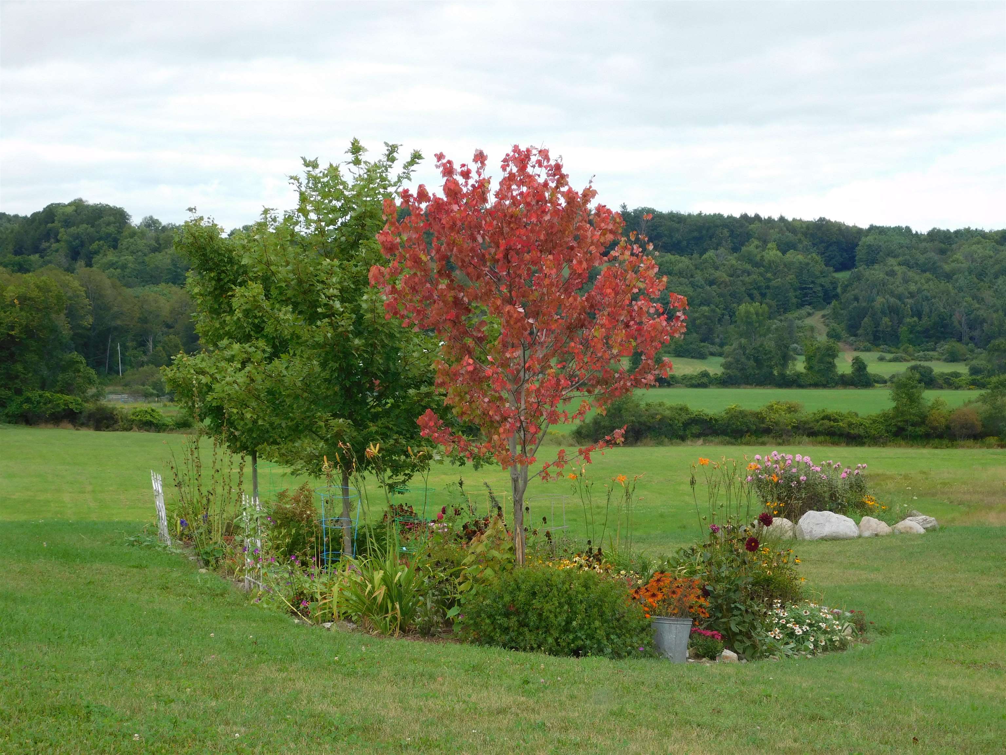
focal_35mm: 91
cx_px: 503
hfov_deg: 21.5
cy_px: 378
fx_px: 2645
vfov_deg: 16.2
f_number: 4.5
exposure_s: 1/320
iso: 125
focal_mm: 16.1
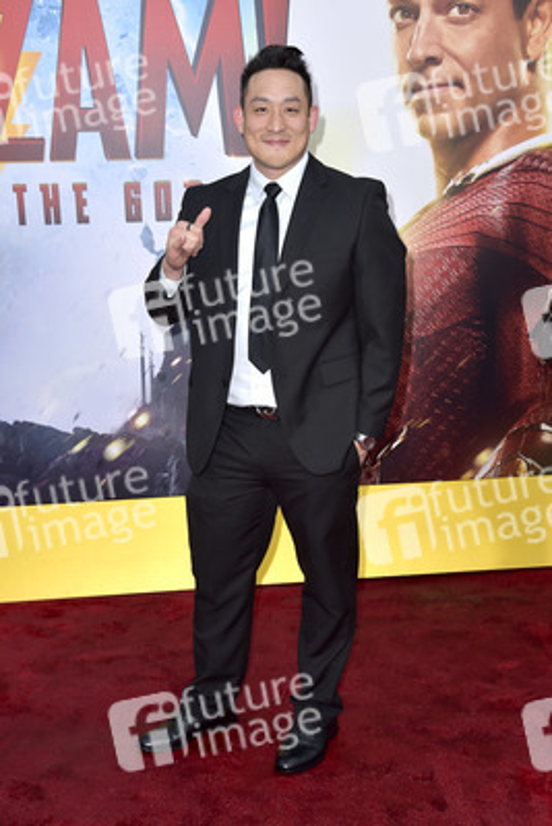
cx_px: 276
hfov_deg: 31.9
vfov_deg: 46.4
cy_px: 413
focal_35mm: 42
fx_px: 965
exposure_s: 1/250
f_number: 6.3
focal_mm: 42
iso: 320
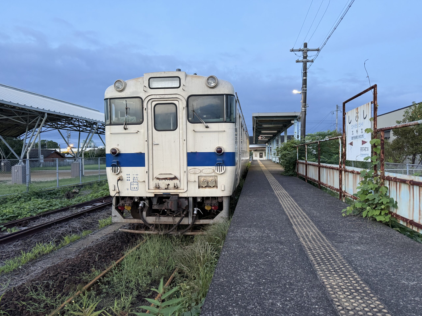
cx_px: 211
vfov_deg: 56.8
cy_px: 158
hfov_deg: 71.6
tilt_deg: -1.0
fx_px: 293
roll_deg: +1.2
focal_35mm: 24
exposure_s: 1/60
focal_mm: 6.76
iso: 250
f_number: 1.78
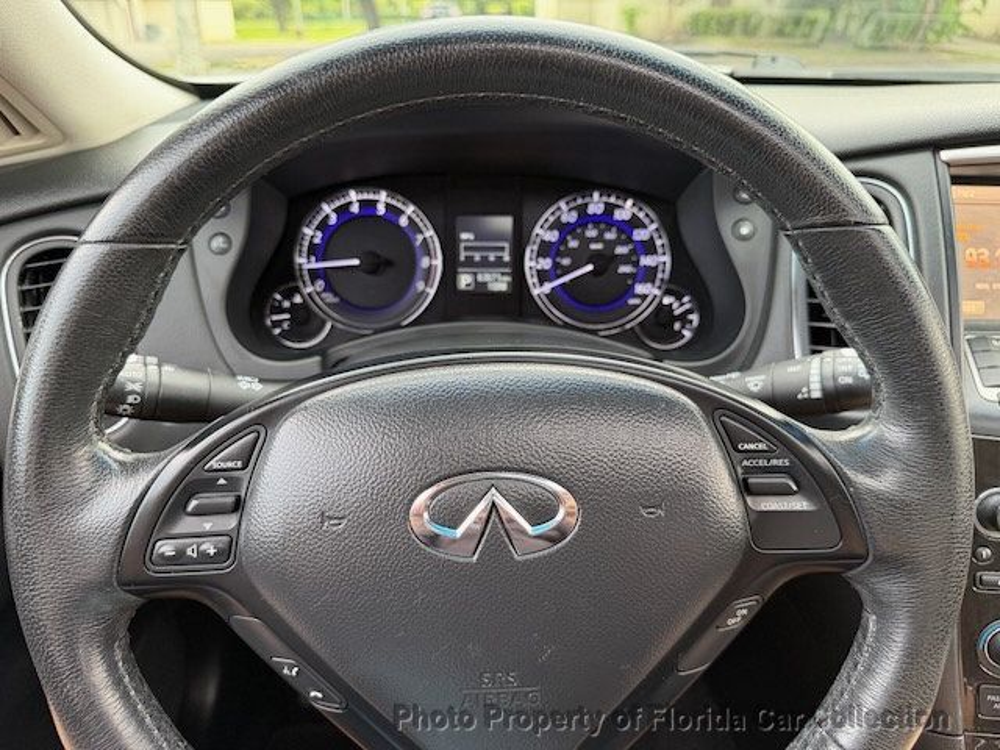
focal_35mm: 24
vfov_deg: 56.8
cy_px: 375
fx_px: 693
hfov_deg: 71.6
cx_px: 500
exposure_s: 1/60
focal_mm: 6.76
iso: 320
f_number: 1.78
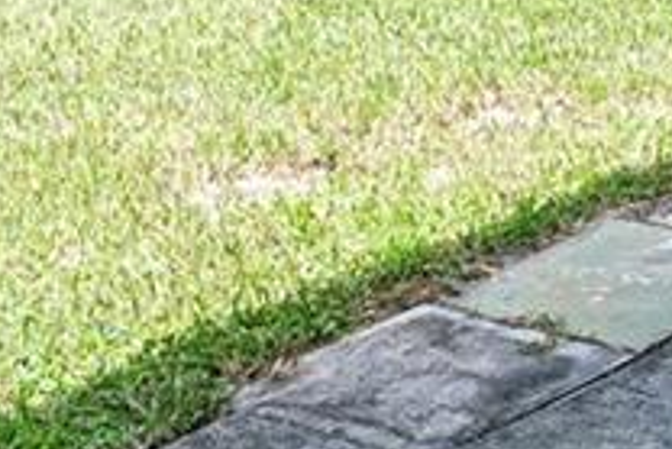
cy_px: -485
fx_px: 2298
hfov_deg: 15.5
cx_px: 969
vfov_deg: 10.2
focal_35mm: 123
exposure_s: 1/80
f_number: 9
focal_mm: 16
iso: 100
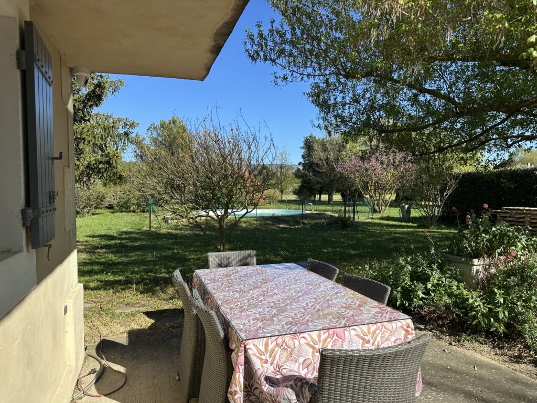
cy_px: 202
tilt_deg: -0.8
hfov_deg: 71.6
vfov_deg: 56.8
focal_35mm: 24
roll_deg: +0.3
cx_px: 268
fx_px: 372
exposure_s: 1/3155
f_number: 1.78
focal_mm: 6.86
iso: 80
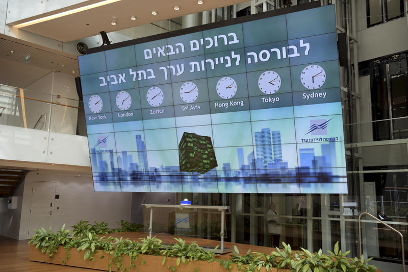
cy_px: 136
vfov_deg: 38.9
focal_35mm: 34
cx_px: 204
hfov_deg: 55.8
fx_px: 385
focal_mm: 34
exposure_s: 1/800
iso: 1000
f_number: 3.5
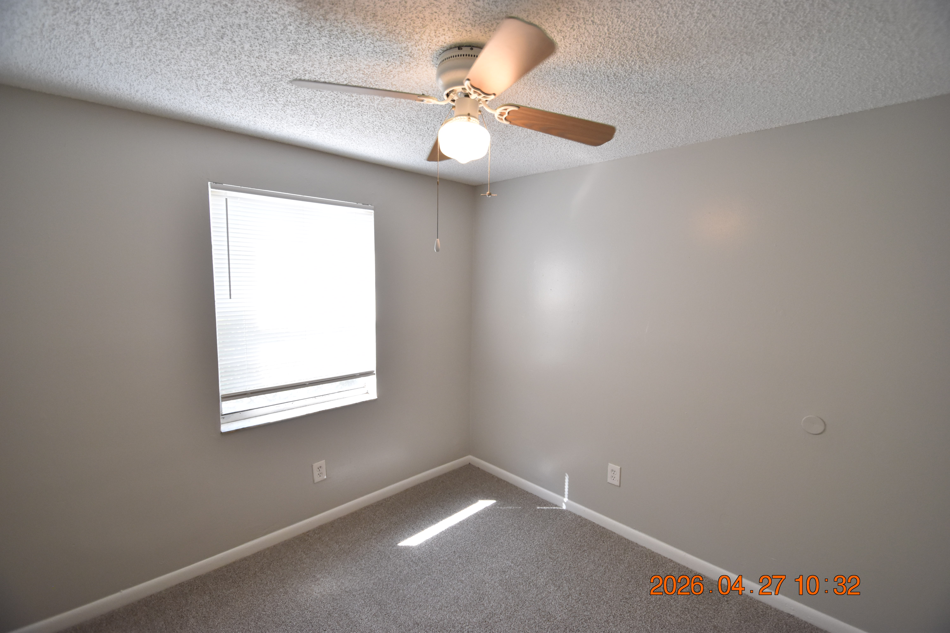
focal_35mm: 15
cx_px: 475
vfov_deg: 77.3
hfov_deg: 100.4
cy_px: 316
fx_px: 396
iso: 800
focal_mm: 10
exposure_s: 1/250
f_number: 3.5
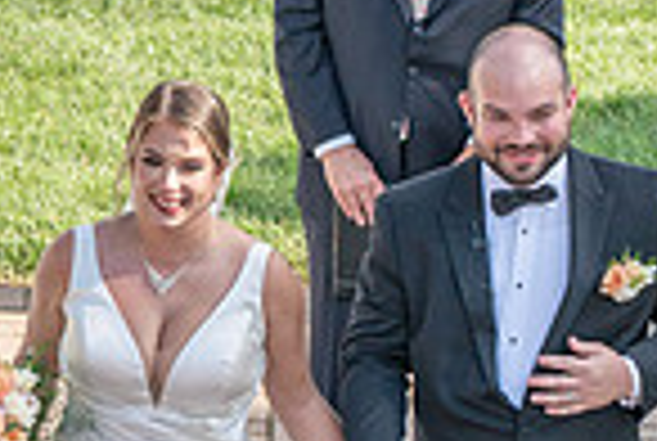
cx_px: 532
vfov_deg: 2.3
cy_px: 384
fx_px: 11173
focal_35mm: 611
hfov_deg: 3.4
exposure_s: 1/320
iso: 100
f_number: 5.6
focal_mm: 133
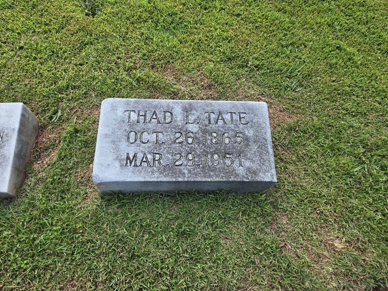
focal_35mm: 23
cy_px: 146
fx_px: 258
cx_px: 194
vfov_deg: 58.9
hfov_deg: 73.9
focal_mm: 5.4
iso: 25
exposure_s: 1/292
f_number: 1.8
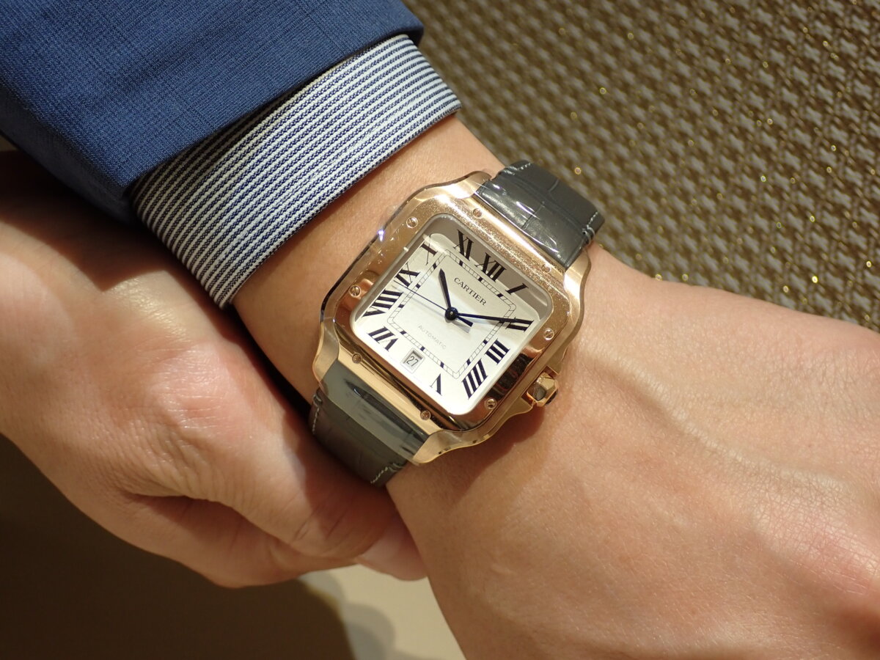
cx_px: 440
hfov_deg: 35.5
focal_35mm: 54
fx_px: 1373
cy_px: 330
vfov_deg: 27.0
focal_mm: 9.65
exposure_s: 1/100
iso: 200
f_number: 3.3
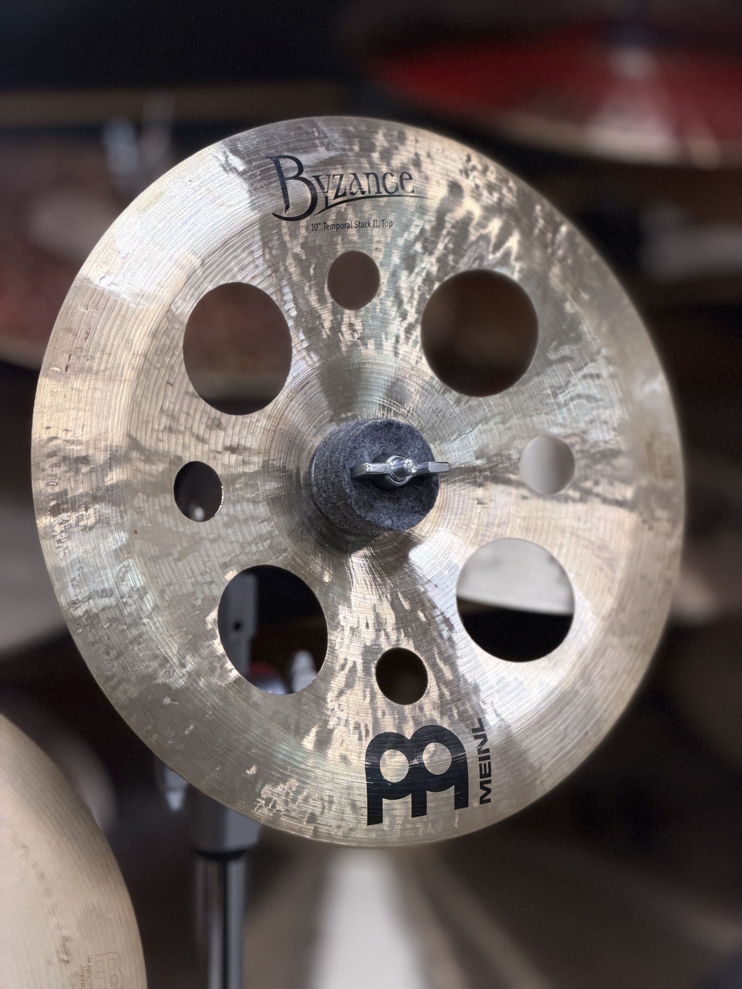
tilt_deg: -11.4
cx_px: 371
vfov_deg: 19.6
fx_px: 2858
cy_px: 494
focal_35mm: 100
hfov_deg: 14.8
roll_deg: -0.1
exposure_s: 1/60
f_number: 2.8
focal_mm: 16.89
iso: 250
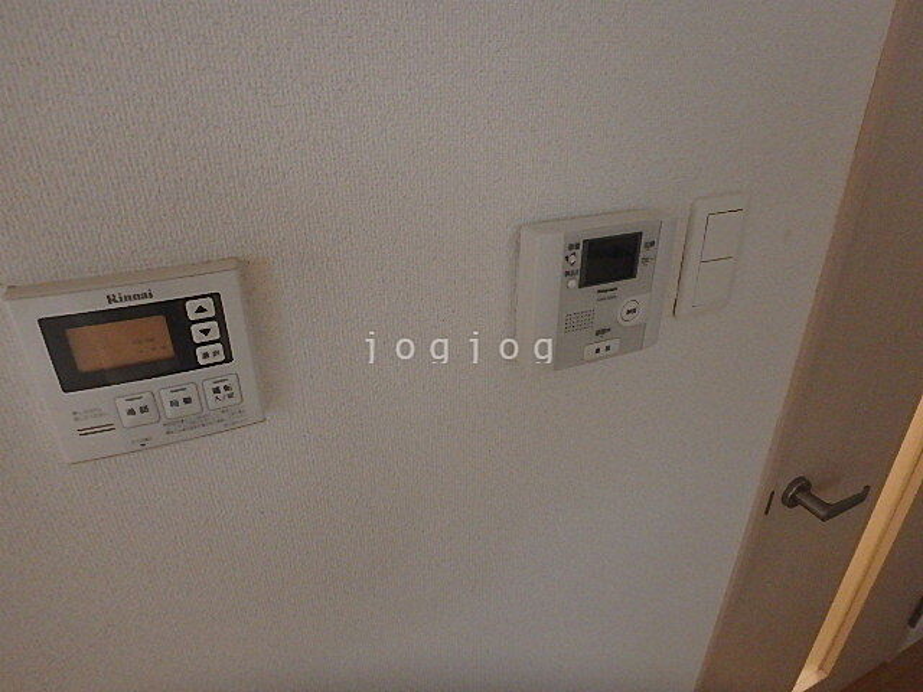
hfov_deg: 79.0
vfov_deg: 63.4
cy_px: 346
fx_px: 560
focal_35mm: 21
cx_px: 462
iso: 800
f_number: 3.5
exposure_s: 1/15
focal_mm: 3.7
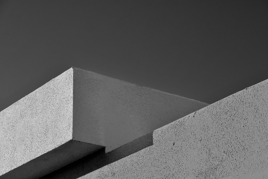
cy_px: 90
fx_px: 782
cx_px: 134
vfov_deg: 13.0
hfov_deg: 19.5
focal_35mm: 105
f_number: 8
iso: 200
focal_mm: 70
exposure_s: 1/800
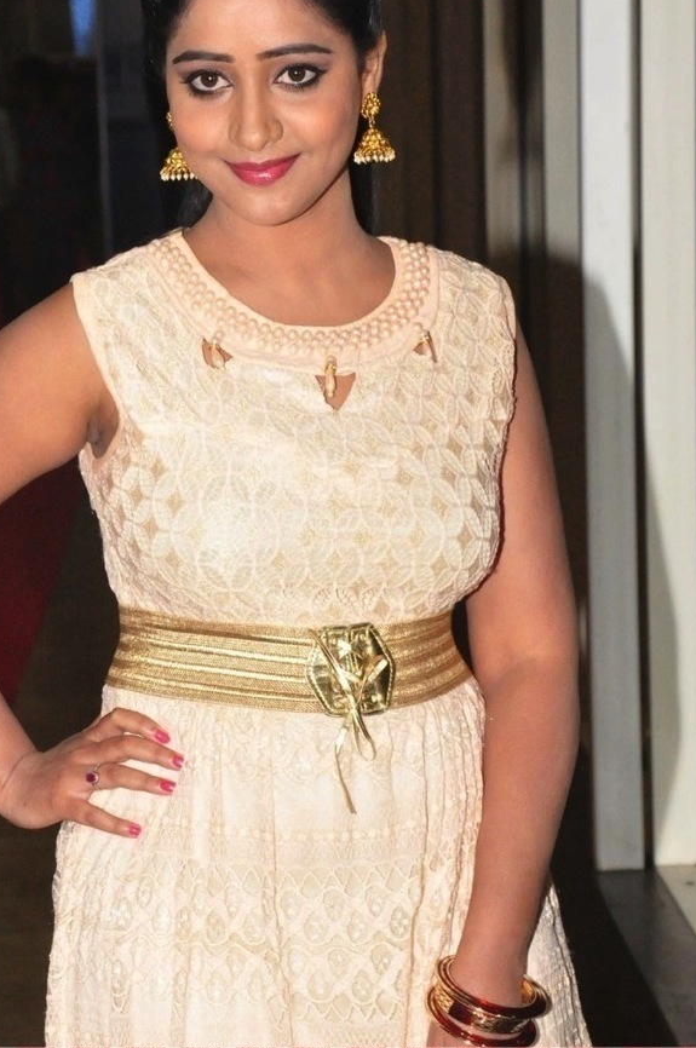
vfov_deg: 16.9
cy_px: 531
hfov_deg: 11.3
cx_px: 255
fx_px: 3519
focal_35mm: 121
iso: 3200
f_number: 5.6
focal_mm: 58
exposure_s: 1/125
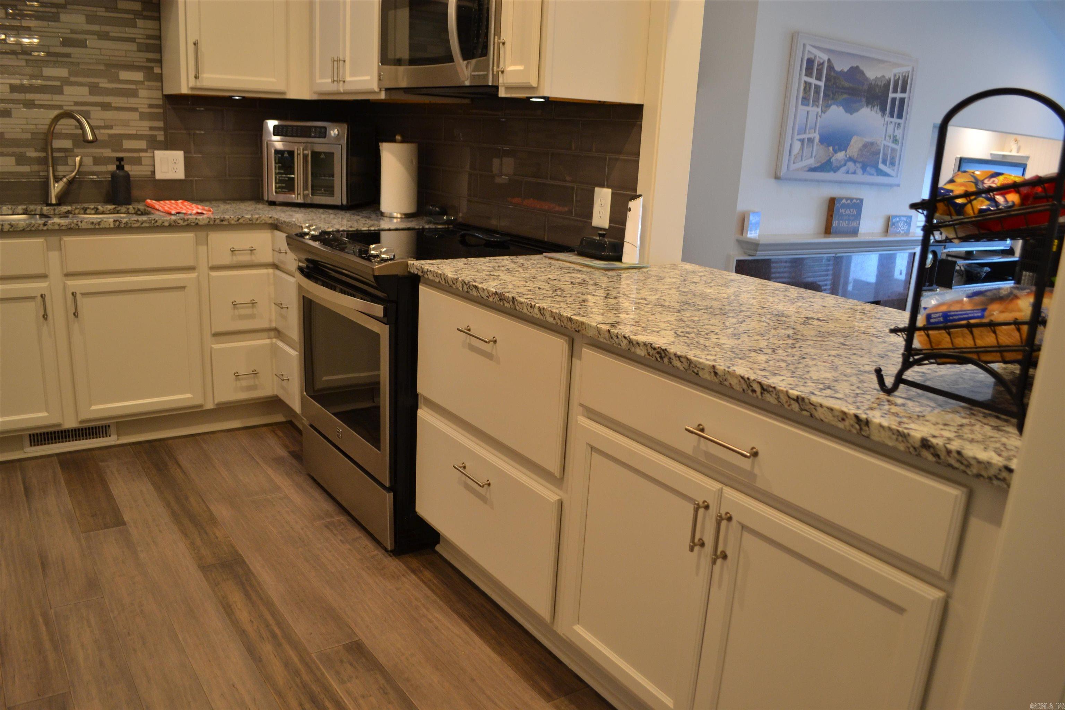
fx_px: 799
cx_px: 532
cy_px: 355
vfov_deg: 47.9
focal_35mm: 27
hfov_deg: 67.4
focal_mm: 18
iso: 400
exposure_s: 1/30
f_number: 3.5
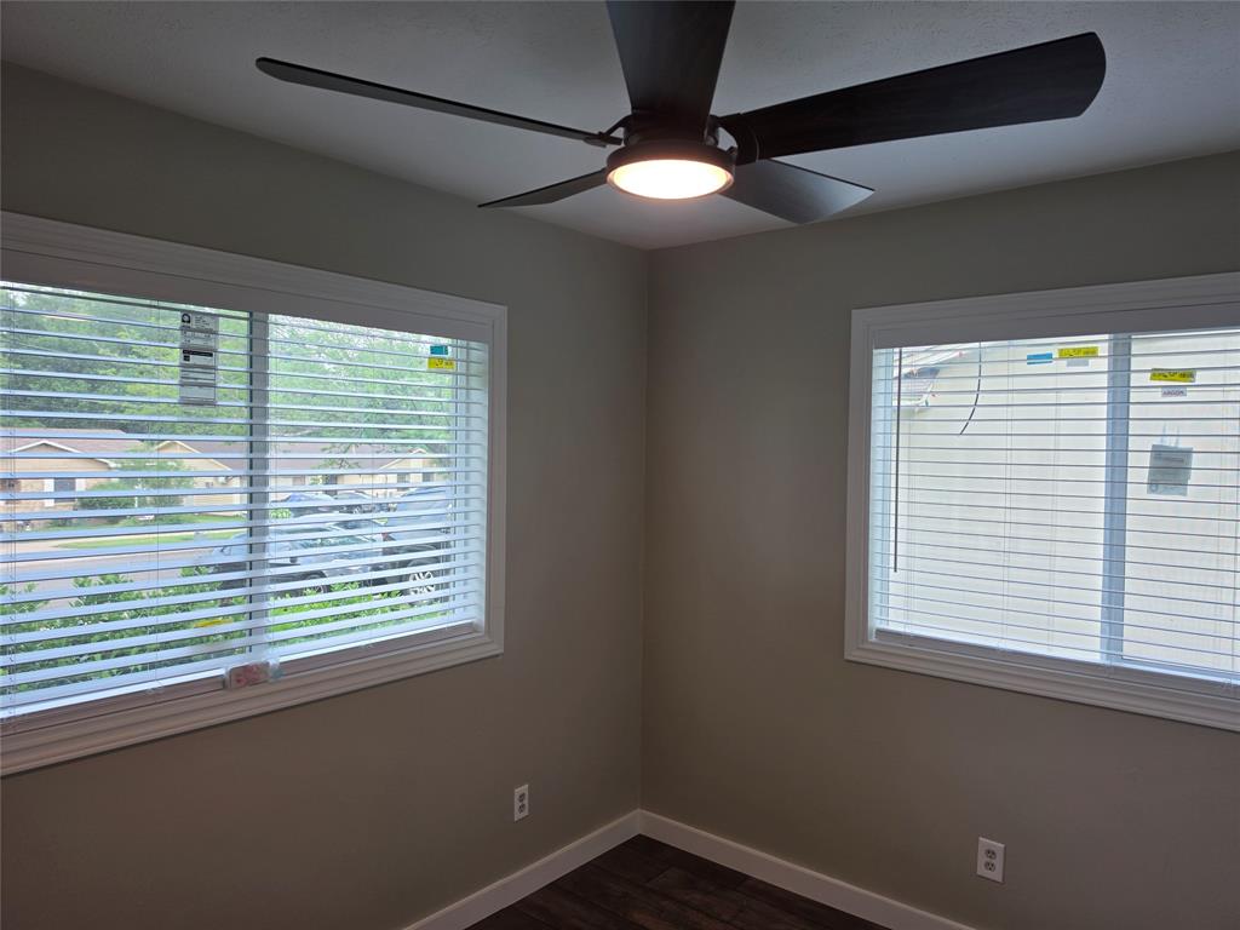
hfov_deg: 73.9
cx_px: 620
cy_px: 465
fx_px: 824
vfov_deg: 58.9
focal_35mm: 23
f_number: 1.4
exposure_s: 1/180
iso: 50
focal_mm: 6.5
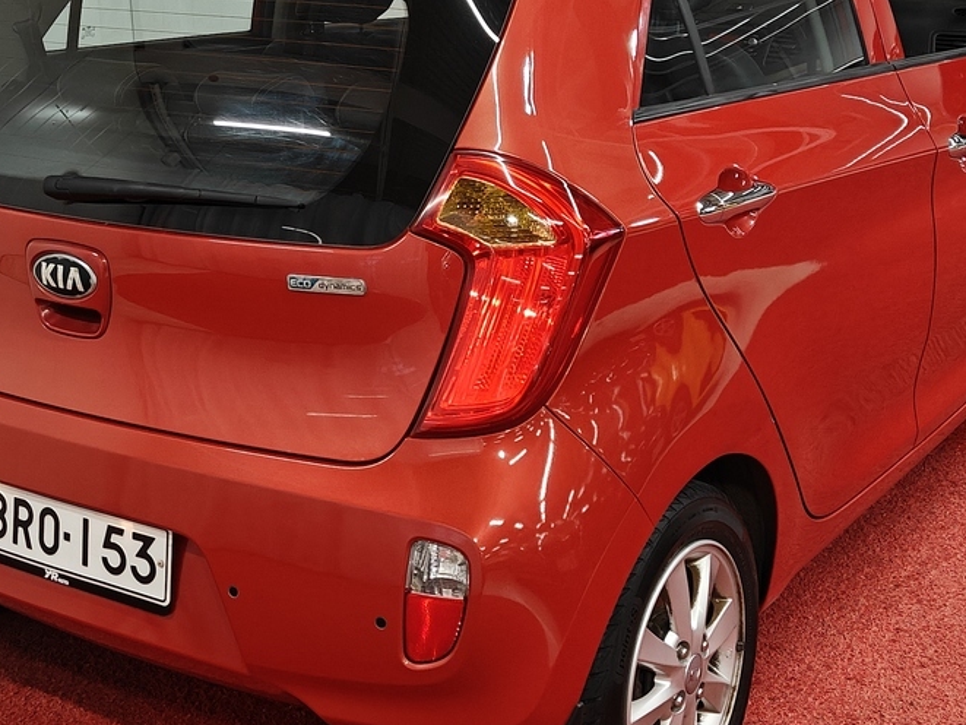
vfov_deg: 24.0
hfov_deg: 31.5
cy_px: 292
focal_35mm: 61
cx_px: 332
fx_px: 1703
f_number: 1.8
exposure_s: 1/92
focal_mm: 5.59
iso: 125
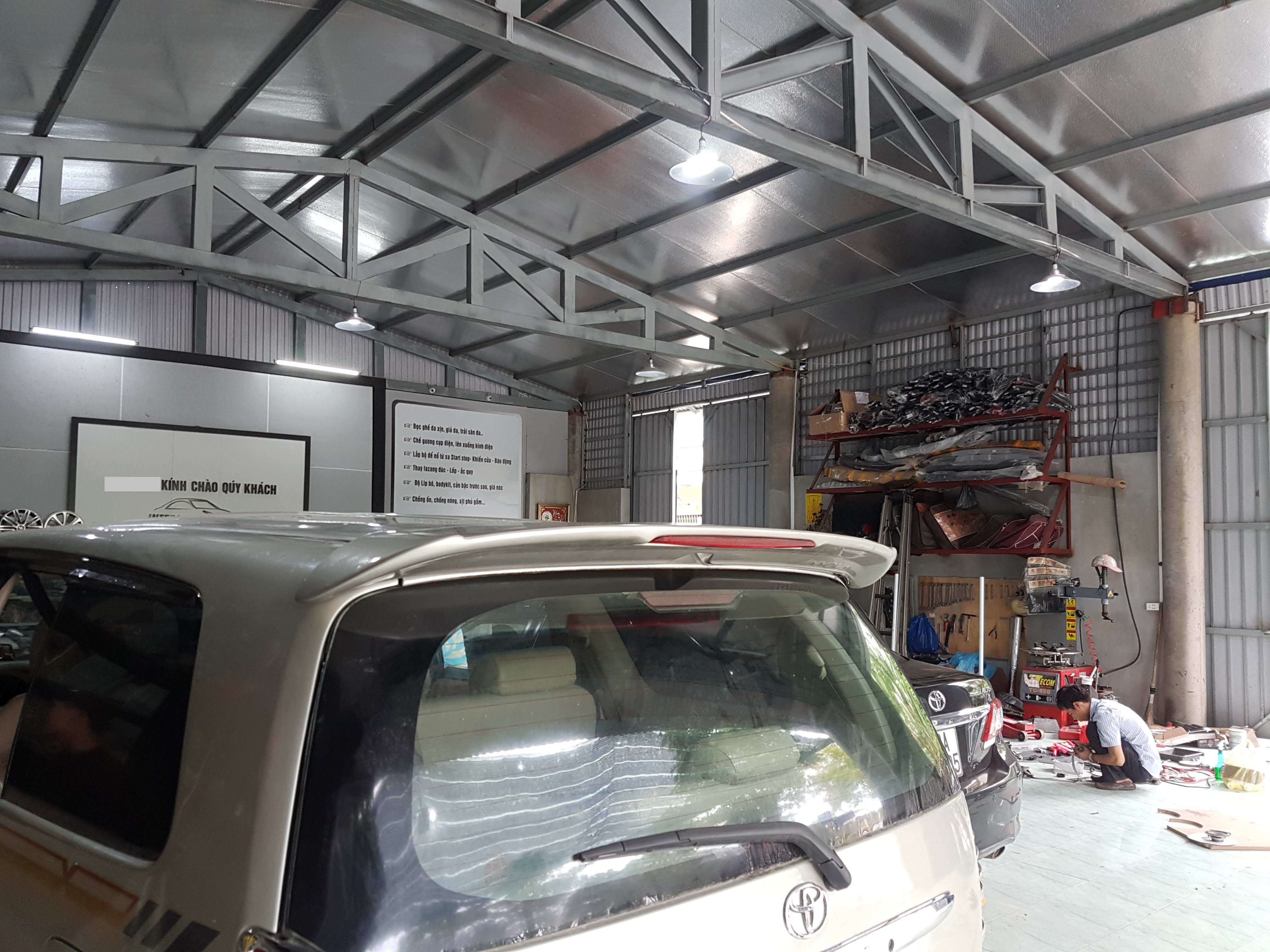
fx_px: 954
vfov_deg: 53.1
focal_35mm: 26
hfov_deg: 67.3
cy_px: 476
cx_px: 635
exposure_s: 1/50
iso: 100
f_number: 1.7
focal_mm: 4.2
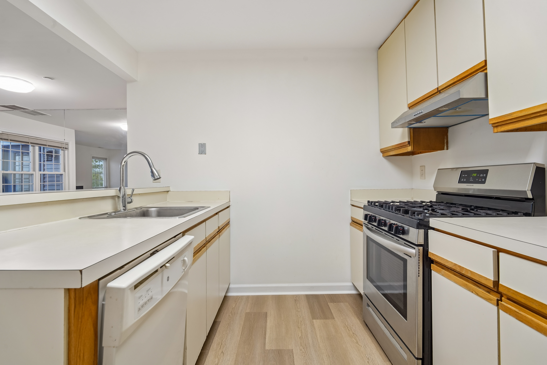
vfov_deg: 73.7
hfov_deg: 96.7
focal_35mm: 16
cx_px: 274
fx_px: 243
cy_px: 182
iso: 400
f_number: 8
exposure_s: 1/8
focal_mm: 16
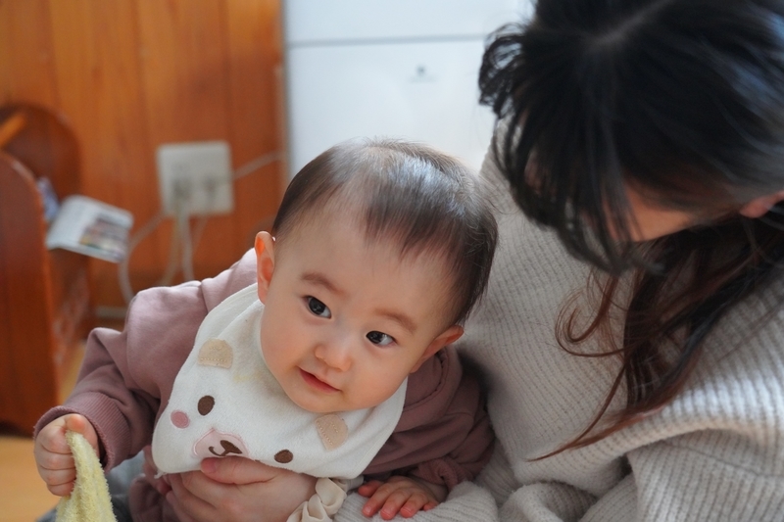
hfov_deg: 38.2
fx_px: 1132
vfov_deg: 26.0
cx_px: 392
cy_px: 261
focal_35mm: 52
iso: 8000
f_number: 4
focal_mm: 52
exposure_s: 1/60
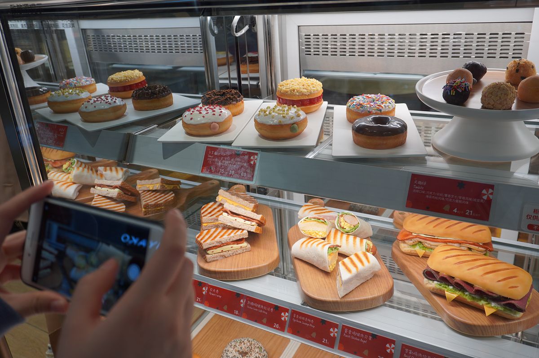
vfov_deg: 43.5
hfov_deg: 62.0
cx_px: 270
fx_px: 449
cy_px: 179
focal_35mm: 30
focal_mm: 20
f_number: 4.5
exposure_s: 1/40
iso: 100
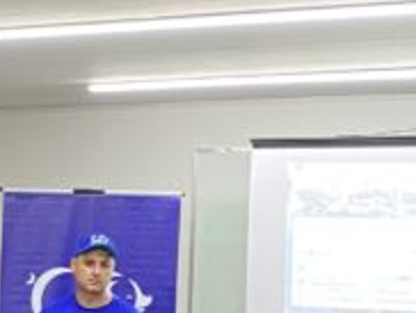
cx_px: -181
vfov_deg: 10.1
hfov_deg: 12.9
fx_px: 1757
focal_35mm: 146
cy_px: 322
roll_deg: -2.3
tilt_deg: -0.8
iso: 125
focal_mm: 4.25
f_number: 1.8
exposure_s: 1/60
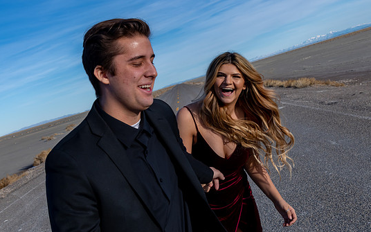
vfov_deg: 24.9
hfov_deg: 38.9
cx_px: 183
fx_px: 526
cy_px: 112
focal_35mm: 52
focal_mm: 35
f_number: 9
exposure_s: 1/400
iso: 200
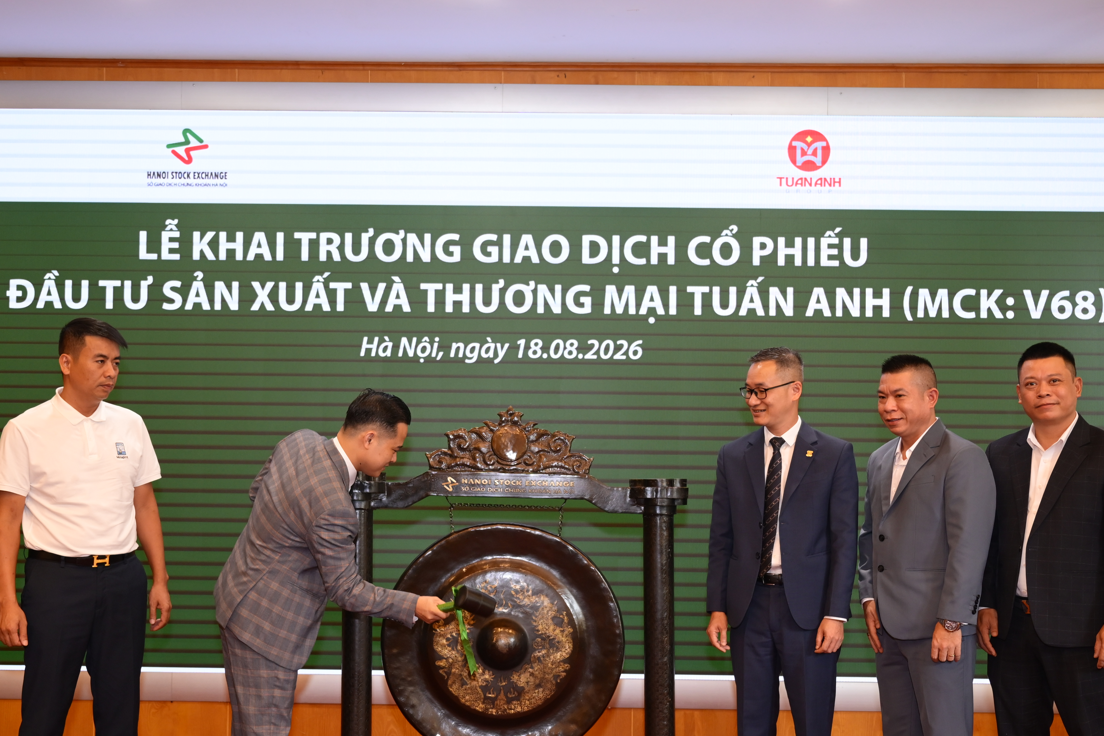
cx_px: 500
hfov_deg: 42.1
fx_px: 1434
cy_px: 462
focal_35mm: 47
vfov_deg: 28.7
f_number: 3.5
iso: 800
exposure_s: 1/125
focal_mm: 30.5
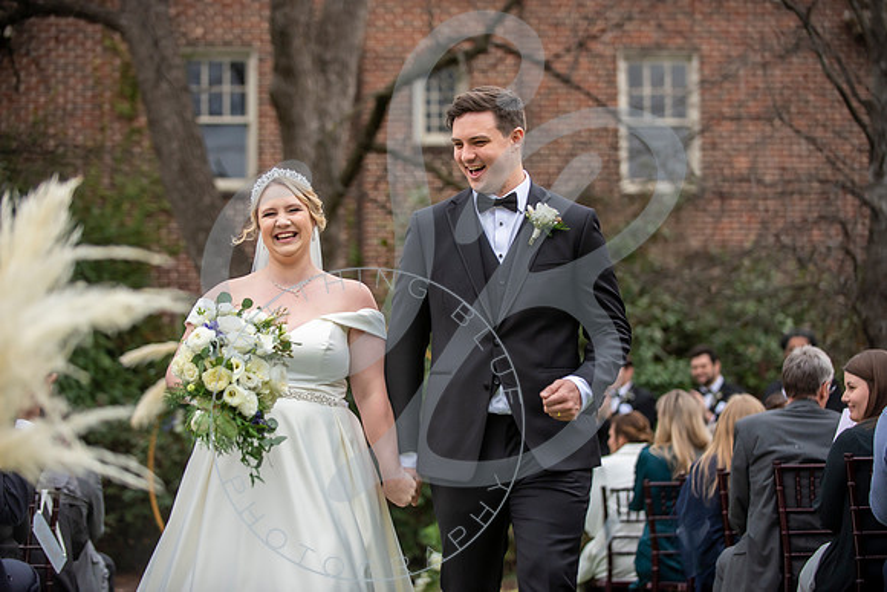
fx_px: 2521
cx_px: 444
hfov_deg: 20.0
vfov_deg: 13.4
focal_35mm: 102
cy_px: 296
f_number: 2.8
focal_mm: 98
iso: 640
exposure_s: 1/640
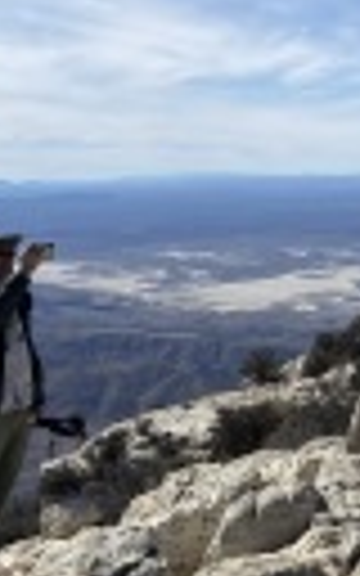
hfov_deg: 16.0
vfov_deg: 26.0
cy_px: 176
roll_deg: +1.0
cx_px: 405
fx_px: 1240
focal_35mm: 79
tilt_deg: +0.3
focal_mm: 4.25
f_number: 1.8
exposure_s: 1/6098
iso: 32
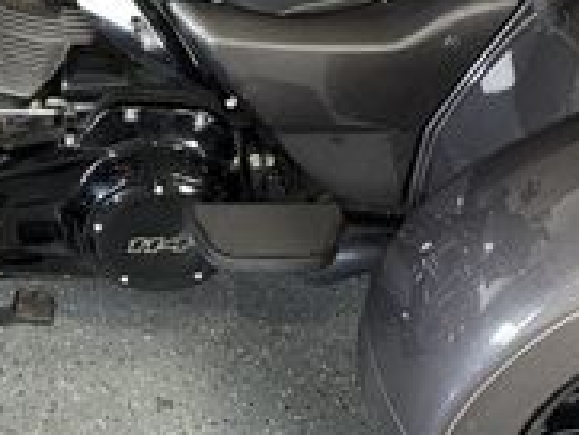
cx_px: 131
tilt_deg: -31.3
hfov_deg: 22.7
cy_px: -42
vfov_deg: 16.8
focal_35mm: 85
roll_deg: +0.5
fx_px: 1423
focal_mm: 6.76
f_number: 1.78
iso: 100
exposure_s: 1/16
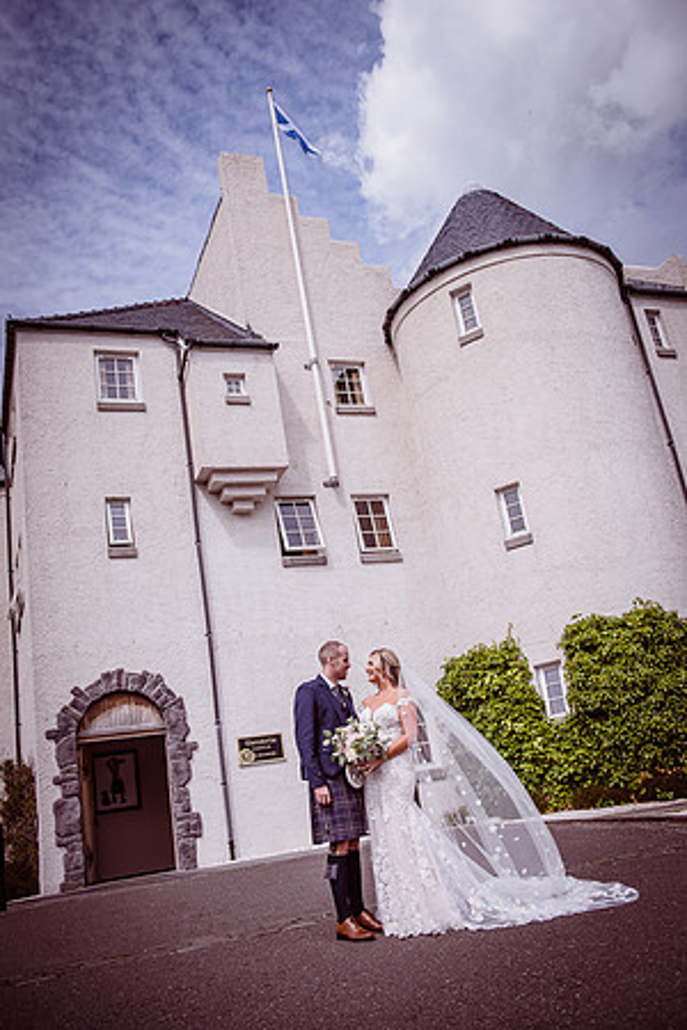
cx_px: 344
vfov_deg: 58.7
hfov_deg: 41.1
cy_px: 515
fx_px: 916
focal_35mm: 32
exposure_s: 1/3200
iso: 250
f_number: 4.5
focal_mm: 32
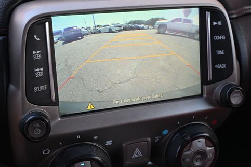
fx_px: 346
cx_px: 118
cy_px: 66
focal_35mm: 50
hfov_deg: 39.8
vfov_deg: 27.1
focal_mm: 25
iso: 500
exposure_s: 1/125
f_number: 4.2
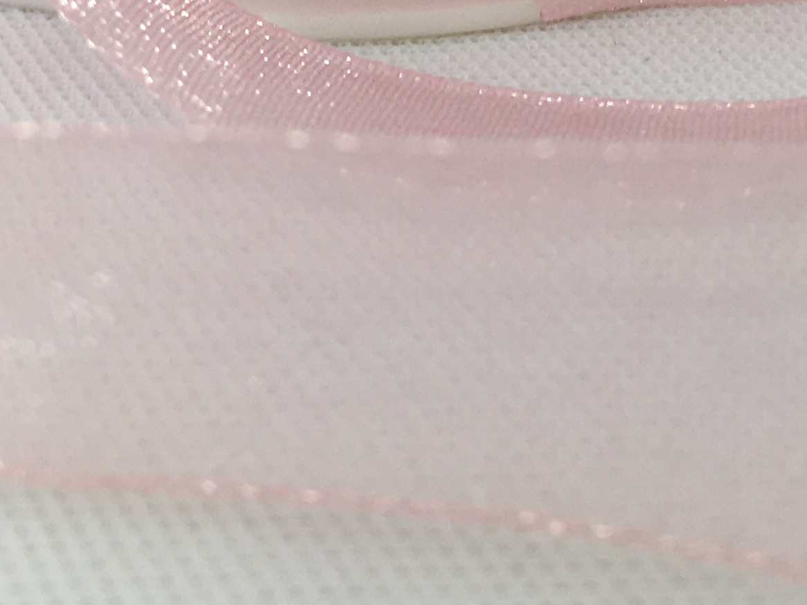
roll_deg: +0.4
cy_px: -318
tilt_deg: -17.3
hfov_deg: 19.6
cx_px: 498
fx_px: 2332
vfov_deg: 13.8
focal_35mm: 100
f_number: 2.2
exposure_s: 1/50
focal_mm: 4.15
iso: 32
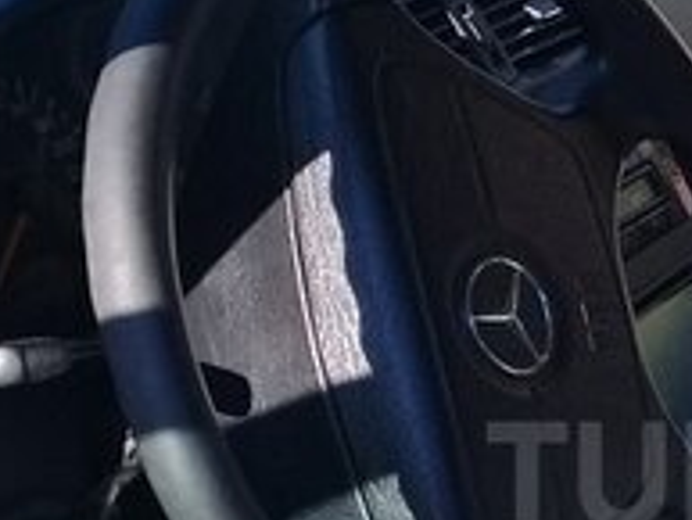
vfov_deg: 13.8
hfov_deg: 17.6
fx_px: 2120
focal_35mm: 106
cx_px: 853
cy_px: 475
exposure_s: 1/323
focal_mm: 3.3
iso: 50
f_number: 2.2
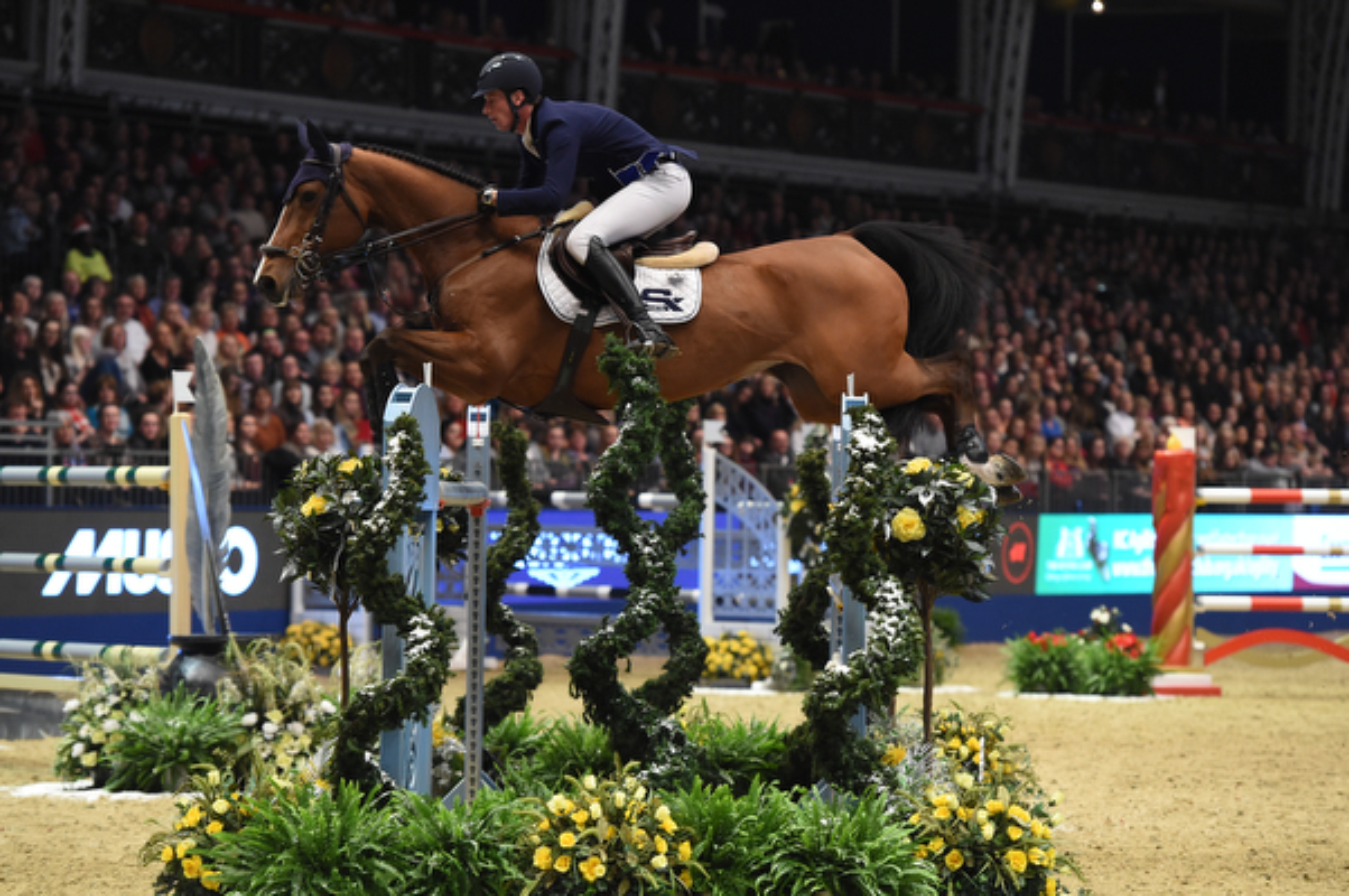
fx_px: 5053
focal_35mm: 135
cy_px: 448
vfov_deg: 10.1
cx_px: 674
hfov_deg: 15.2
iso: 5000
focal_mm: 135
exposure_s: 1/800
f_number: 3.5
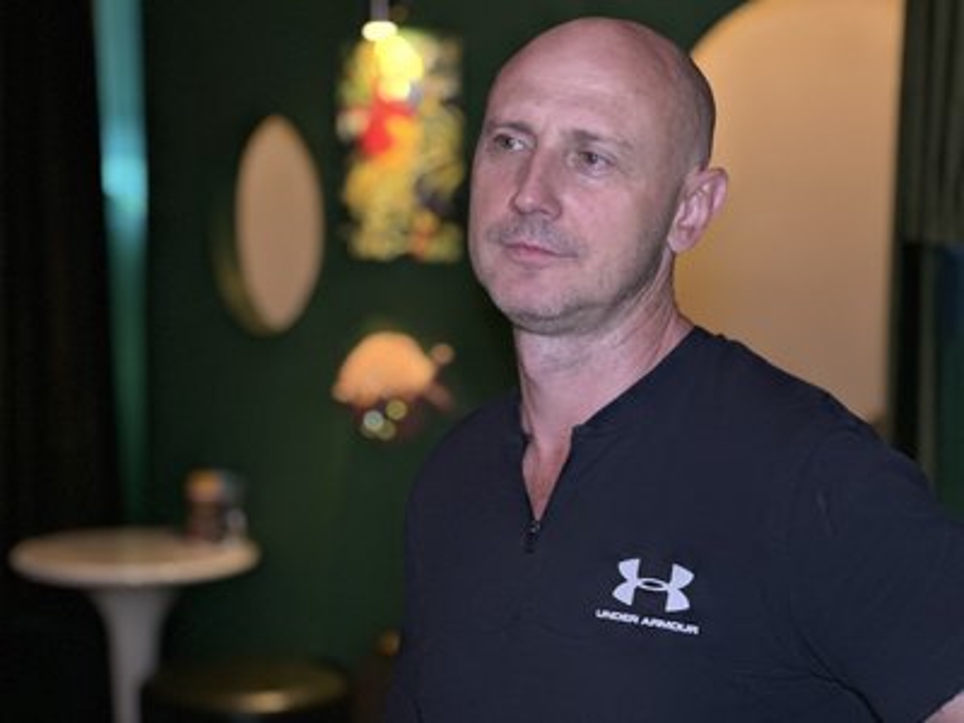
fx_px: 2144
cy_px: 362
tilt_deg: -4.7
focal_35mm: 77
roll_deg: -0.1
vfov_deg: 19.1
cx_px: 482
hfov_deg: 25.3
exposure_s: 1/14
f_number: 2.8
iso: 800
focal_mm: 9
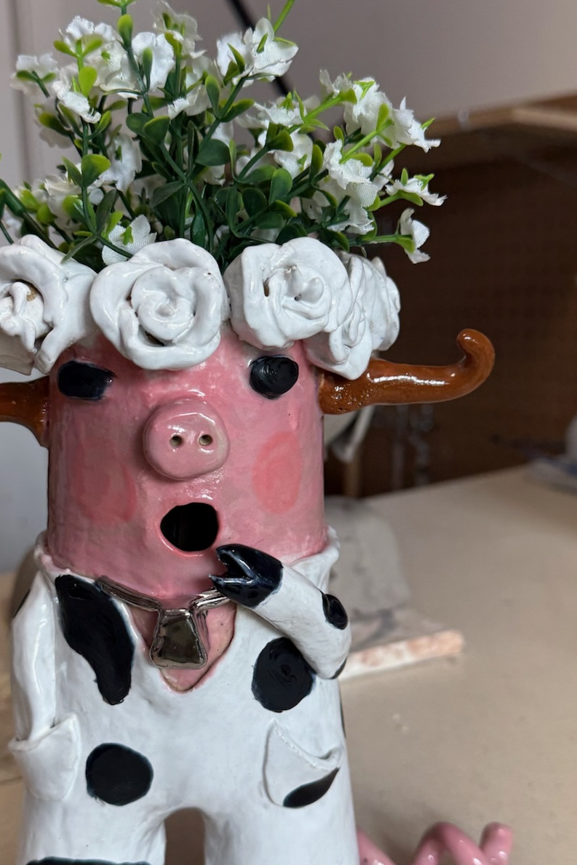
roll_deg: +2.7
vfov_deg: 45.3
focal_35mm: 43
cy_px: 483
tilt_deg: -12.7
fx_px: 1033
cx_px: 255
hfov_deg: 31.2
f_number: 1.78
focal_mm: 6.76
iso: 125
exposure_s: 1/120
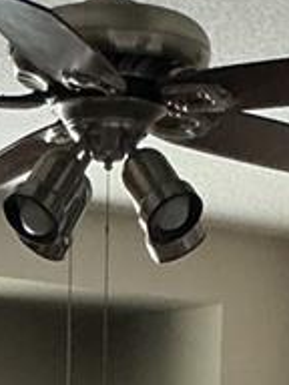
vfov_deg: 9.6
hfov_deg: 8.2
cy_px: 950
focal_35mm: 181
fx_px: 2015
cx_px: 88
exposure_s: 1/50
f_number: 1.8
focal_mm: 3
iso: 160
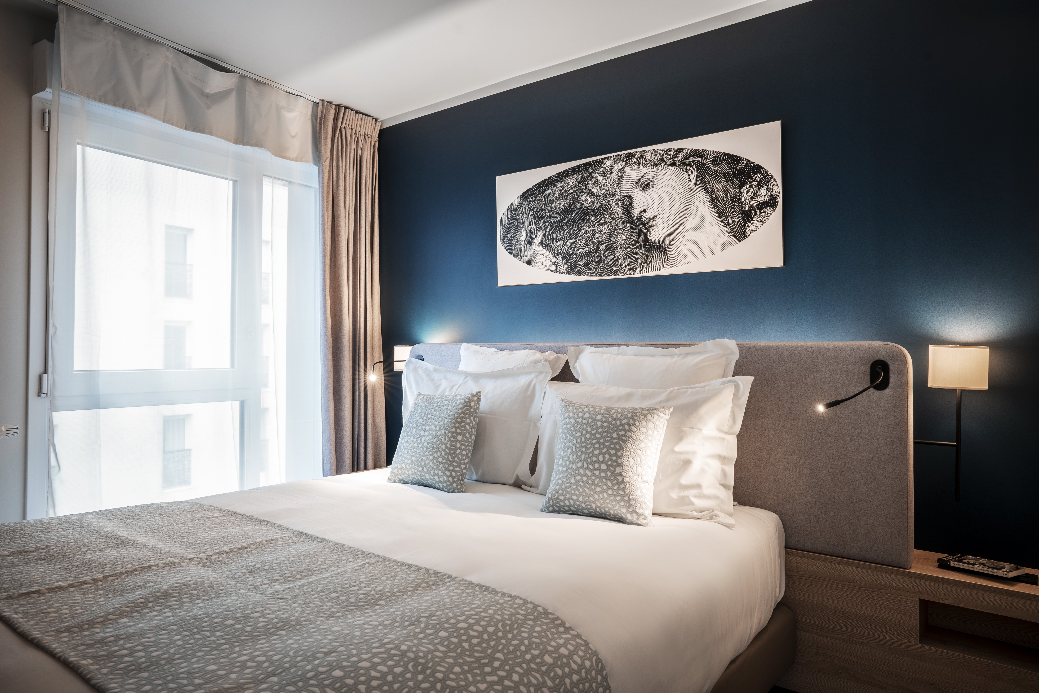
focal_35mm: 24
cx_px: 520
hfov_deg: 73.7
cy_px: 346
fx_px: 693
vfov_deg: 53.1
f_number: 8
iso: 100
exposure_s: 1/1.25
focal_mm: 24
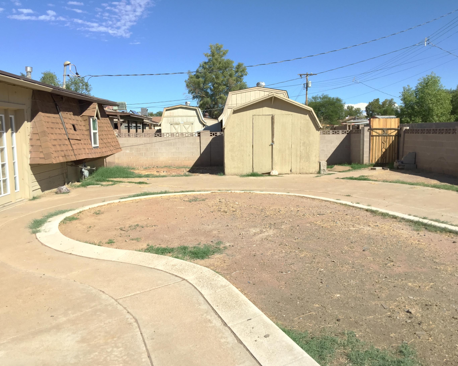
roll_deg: +0.4
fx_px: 420
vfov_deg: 47.1
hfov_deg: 57.2
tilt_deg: -5.9
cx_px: 227
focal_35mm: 31
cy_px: 187
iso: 32
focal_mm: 4.15
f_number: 2.2
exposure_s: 1/520
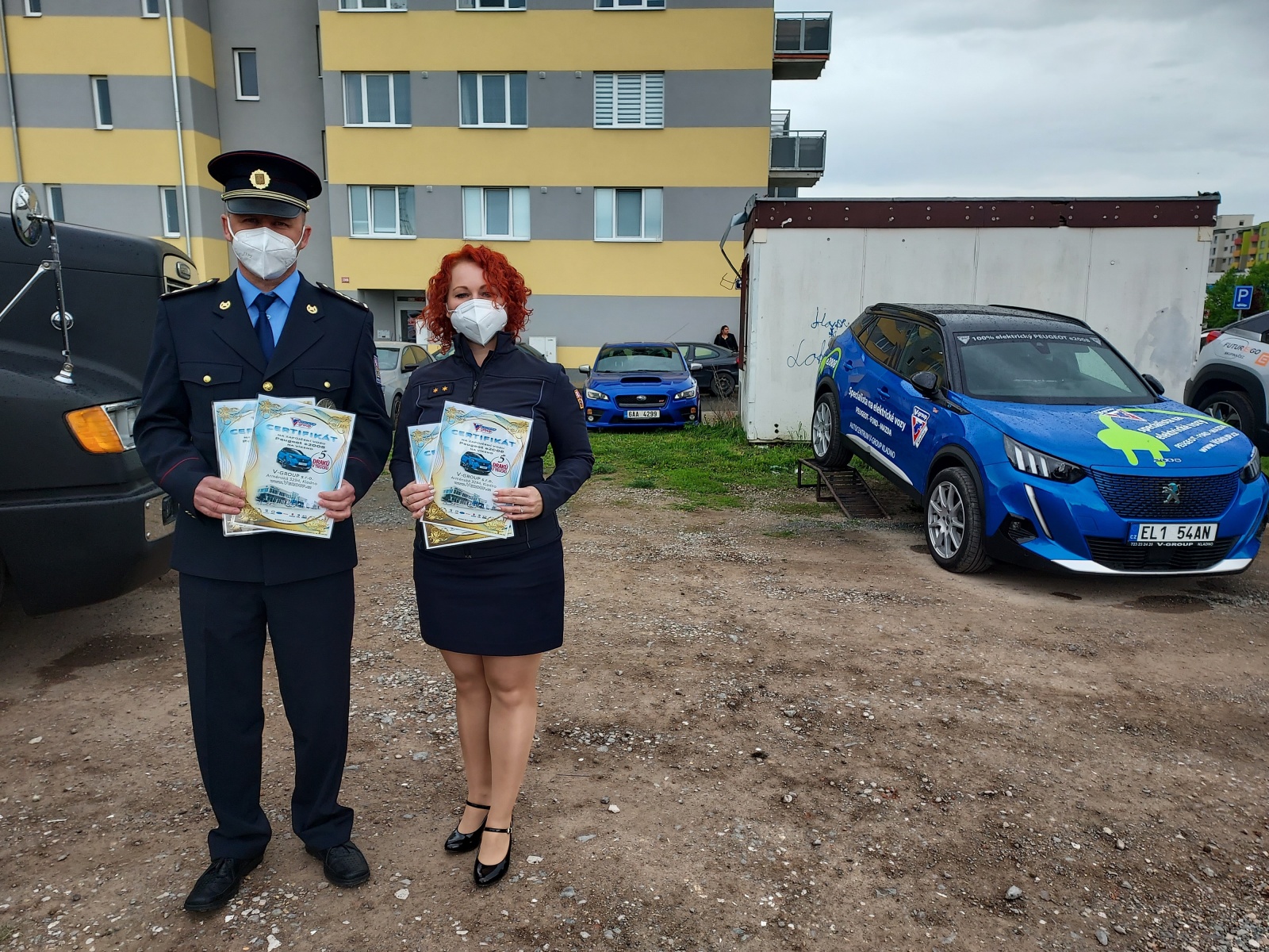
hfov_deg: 71.6
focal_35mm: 24
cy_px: 476
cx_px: 634
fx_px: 880
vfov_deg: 56.8
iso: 40
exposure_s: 1/322
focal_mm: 4.6
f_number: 1.8
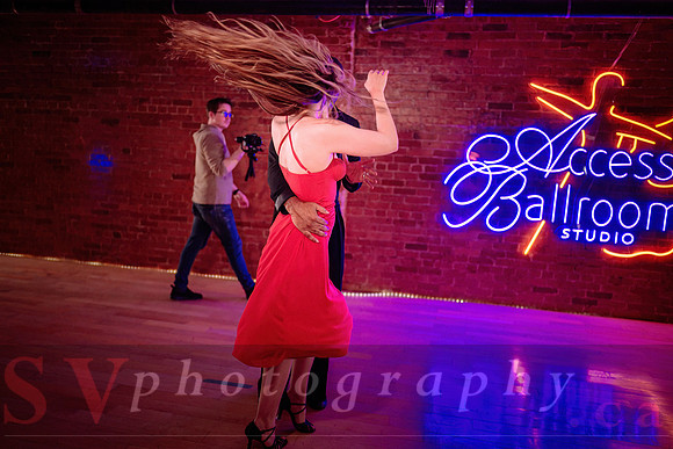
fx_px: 524
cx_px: 336
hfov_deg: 65.5
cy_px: 224
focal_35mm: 28
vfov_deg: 46.4
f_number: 1.4
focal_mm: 28
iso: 2500
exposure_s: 1/320
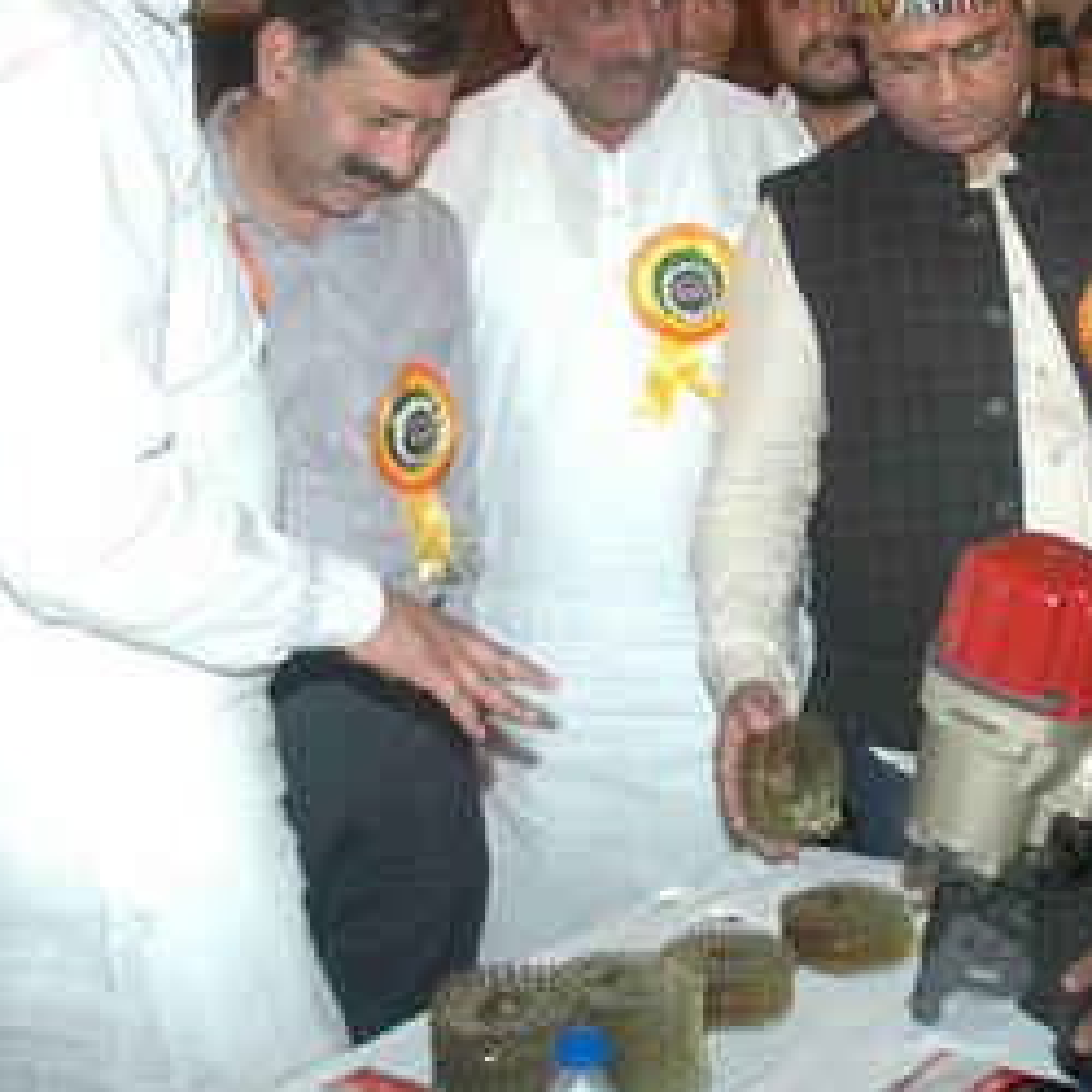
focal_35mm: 55
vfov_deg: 31.0
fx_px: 1963
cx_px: 852
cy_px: 430
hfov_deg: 30.4
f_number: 4.5
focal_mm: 18
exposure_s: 1/60
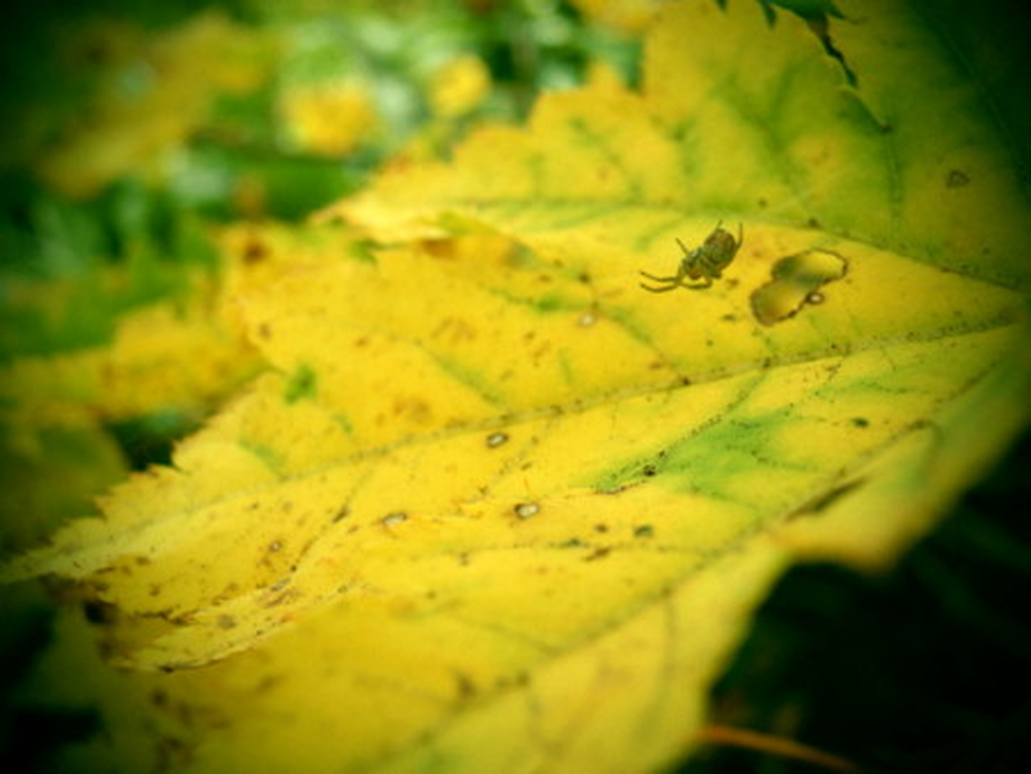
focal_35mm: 38
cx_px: 516
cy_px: 387
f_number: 3.9
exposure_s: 1/320
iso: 80
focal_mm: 6.67
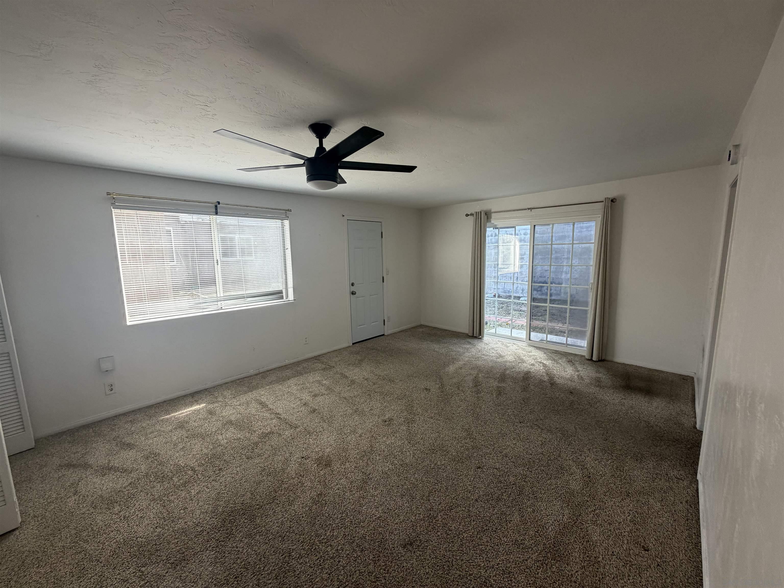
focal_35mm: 14
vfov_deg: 85.7
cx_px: 392
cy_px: 294
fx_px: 317
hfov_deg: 102.1
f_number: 2.2
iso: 160
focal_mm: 2.22
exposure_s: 1/121
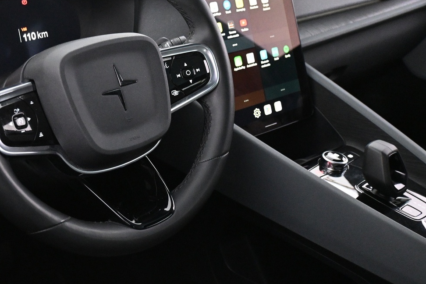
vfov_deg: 26.2
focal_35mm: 51
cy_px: 92
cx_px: 95
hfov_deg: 37.5
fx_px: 606
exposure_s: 1/30
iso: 4000
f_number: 3.8
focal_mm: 20.5
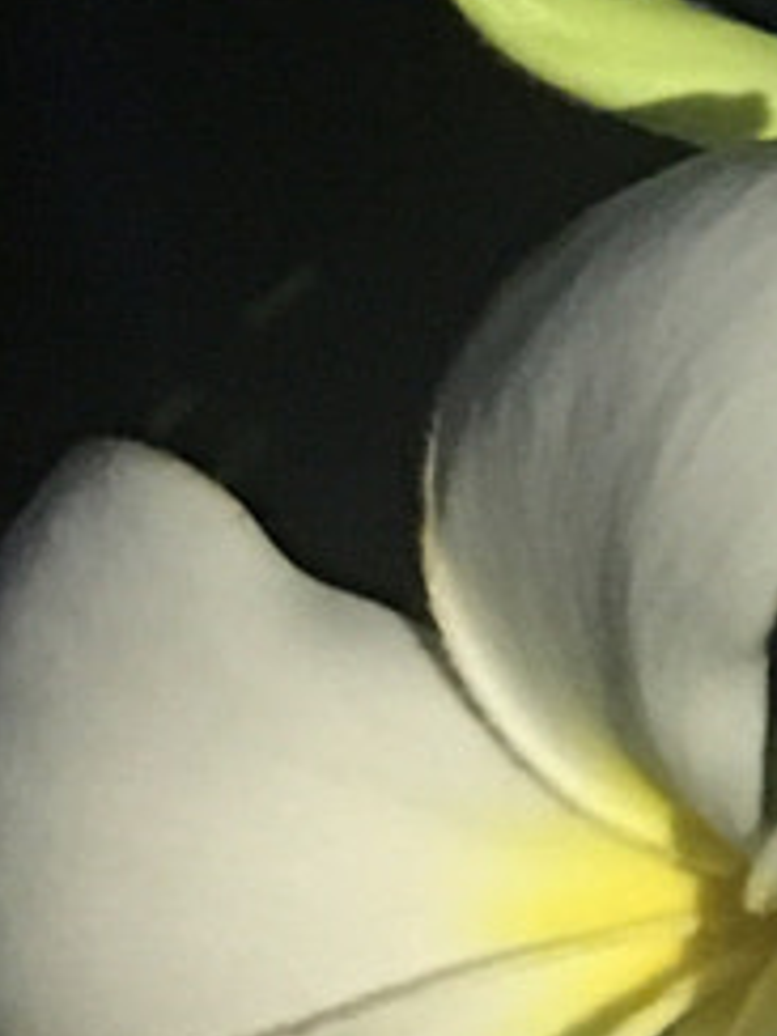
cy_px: -641
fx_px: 5686
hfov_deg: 7.2
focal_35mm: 190
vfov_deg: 10.0
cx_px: 1987
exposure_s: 1/10
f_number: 2.2
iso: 80
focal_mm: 4.15
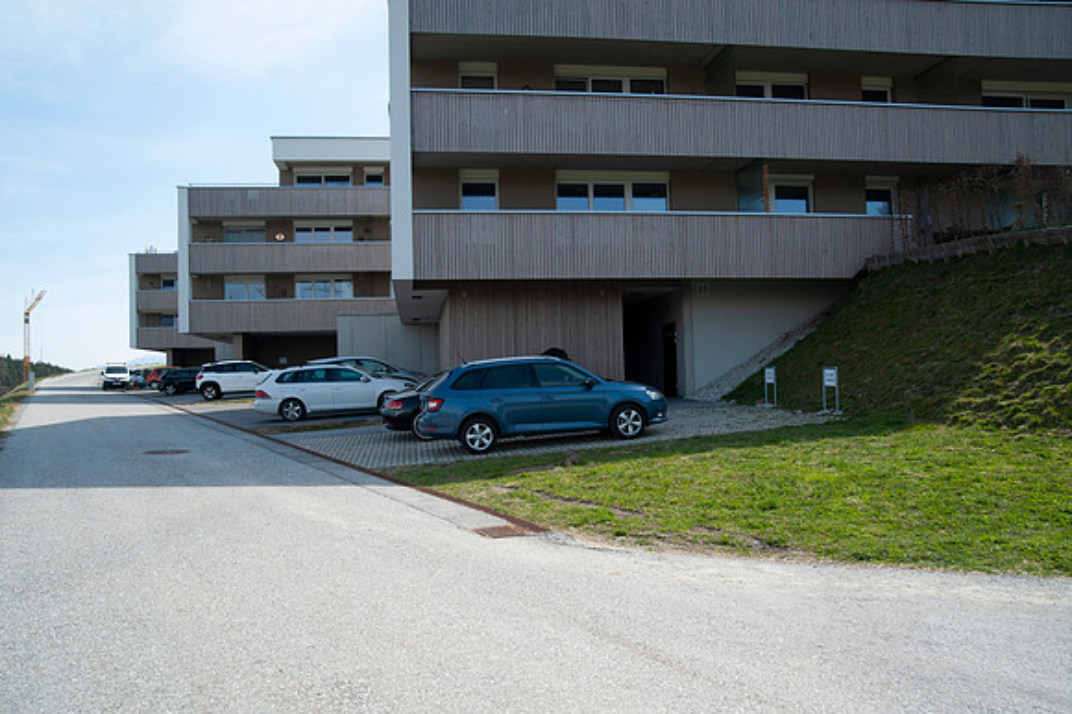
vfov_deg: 46.4
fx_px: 833
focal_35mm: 28
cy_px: 357
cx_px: 536
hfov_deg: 65.5
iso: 200
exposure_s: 1/250
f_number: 11
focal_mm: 28
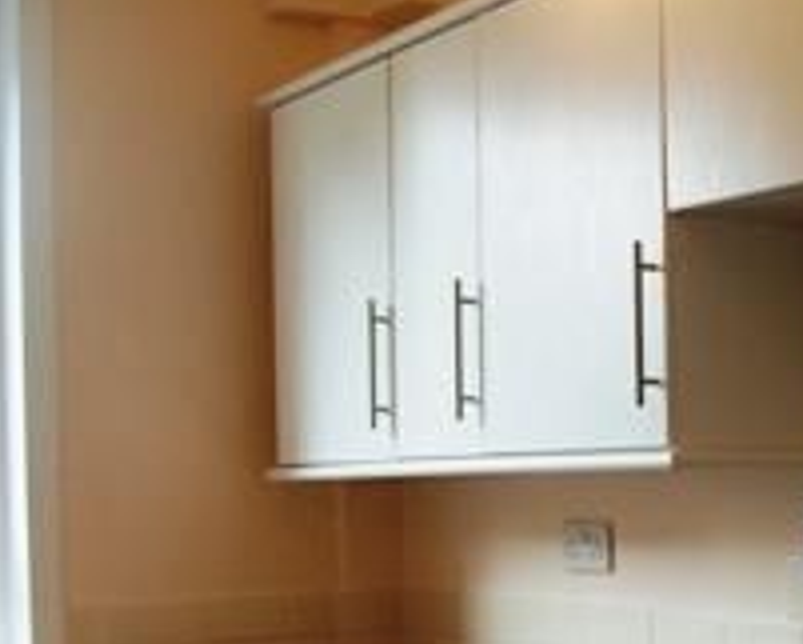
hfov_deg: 27.4
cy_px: 584
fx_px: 1617
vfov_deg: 22.0
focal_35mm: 68
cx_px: 627
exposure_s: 1/60
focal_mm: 7.8
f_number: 2.8
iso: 80
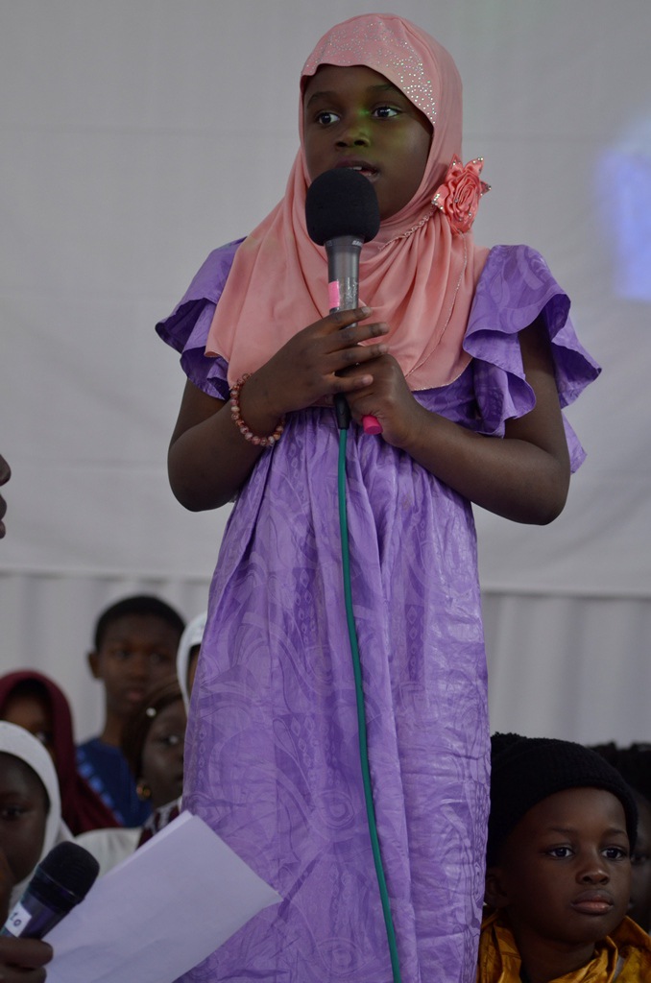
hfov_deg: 10.6
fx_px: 3516
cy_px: 492
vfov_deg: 15.9
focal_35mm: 129
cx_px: 326
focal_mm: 86
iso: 640
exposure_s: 1/50
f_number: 4
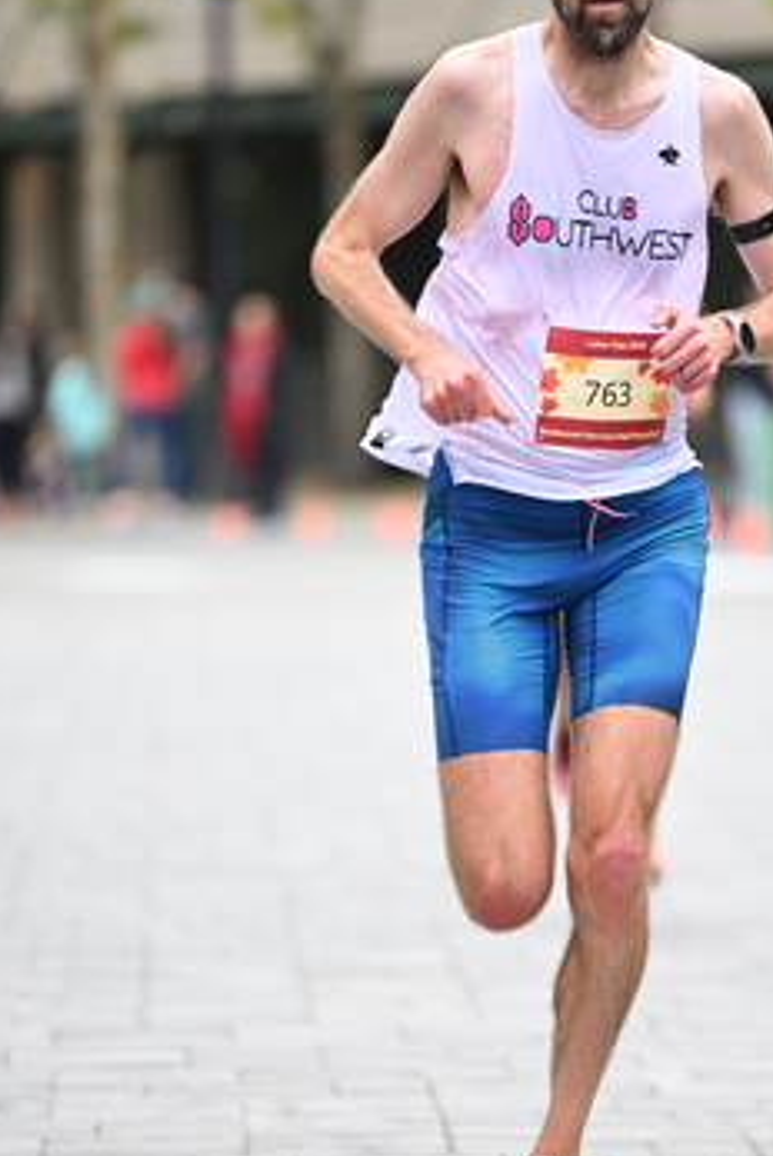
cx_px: 488
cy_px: 603
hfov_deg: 4.3
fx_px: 10189
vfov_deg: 6.5
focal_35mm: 317
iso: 1600
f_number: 2.8
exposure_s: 1/1000
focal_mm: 200
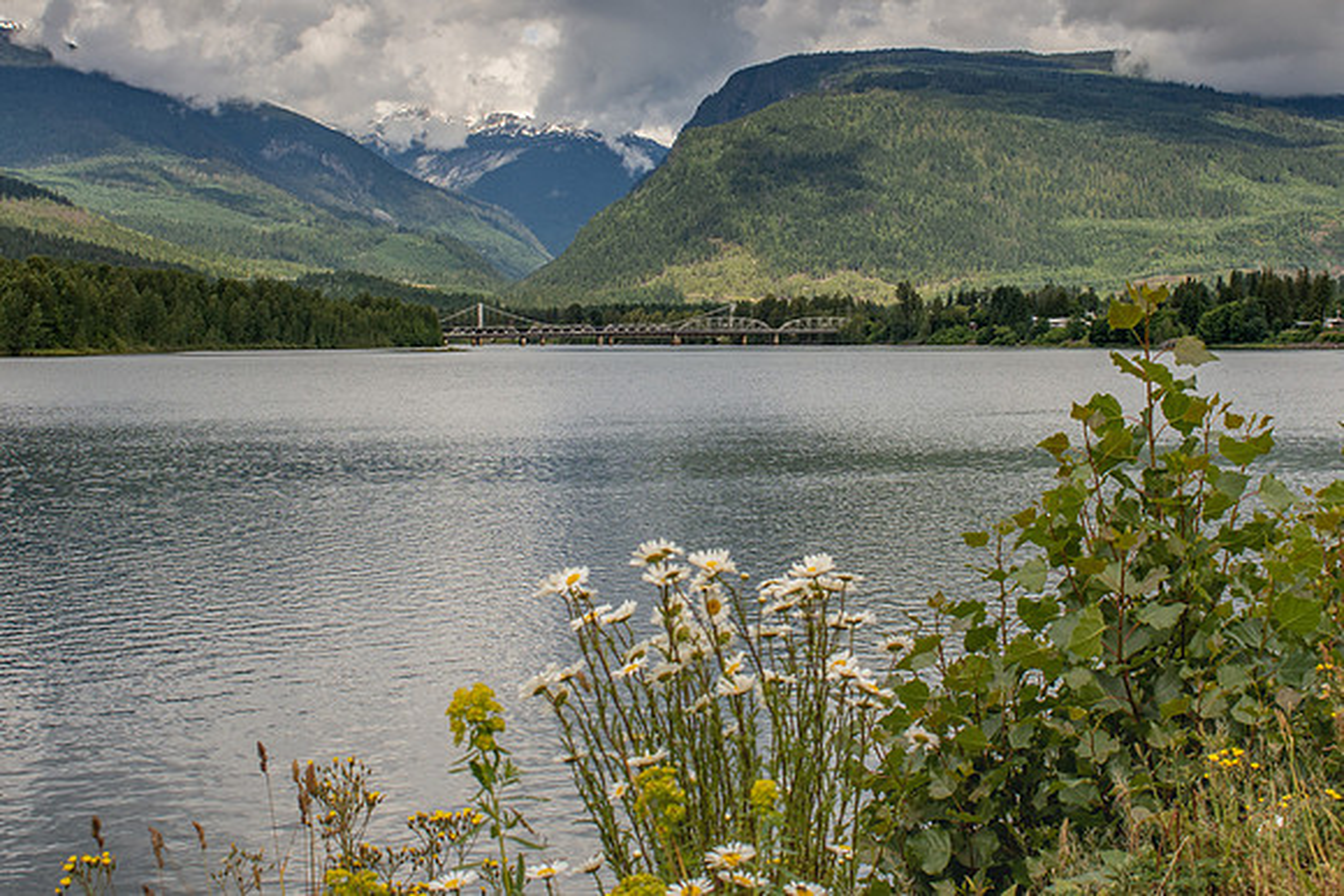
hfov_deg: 31.7
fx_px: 2367
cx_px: 724
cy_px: 273
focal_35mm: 63
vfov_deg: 21.3
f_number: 10
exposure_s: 1/640
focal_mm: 28
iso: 320
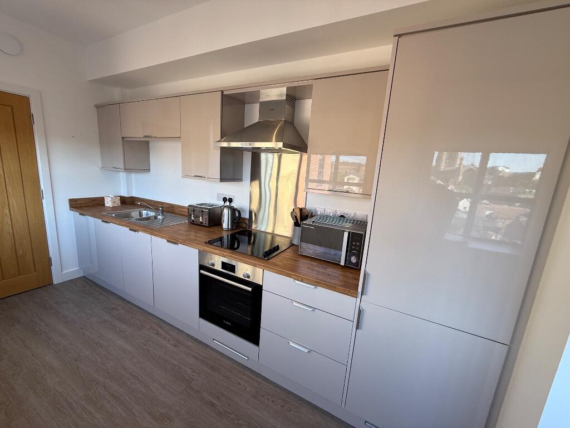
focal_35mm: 14
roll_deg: -4.5
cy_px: 214
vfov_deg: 85.7
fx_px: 231
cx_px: 285
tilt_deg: -10.2
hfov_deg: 102.1
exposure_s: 1/122
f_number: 2.2
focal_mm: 2.22
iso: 50
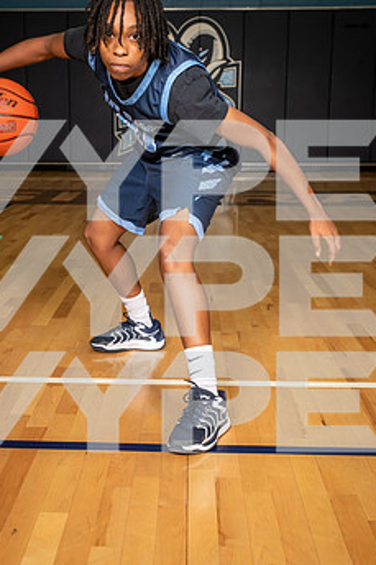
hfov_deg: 24.5
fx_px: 862
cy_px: 287
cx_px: 146
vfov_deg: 36.3
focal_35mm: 55
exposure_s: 1/320
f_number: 6.3
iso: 640
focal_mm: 42
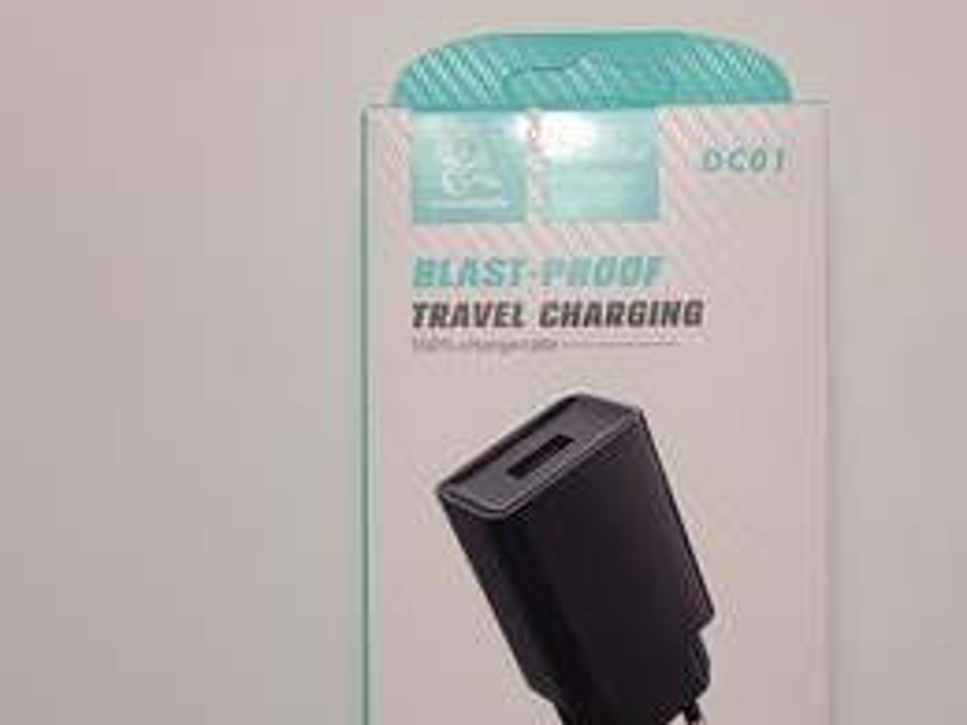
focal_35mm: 40
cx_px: 591
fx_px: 1117
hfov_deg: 46.5
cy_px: 517
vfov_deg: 35.4
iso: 50
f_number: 1.8
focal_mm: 5.4
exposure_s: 1/100
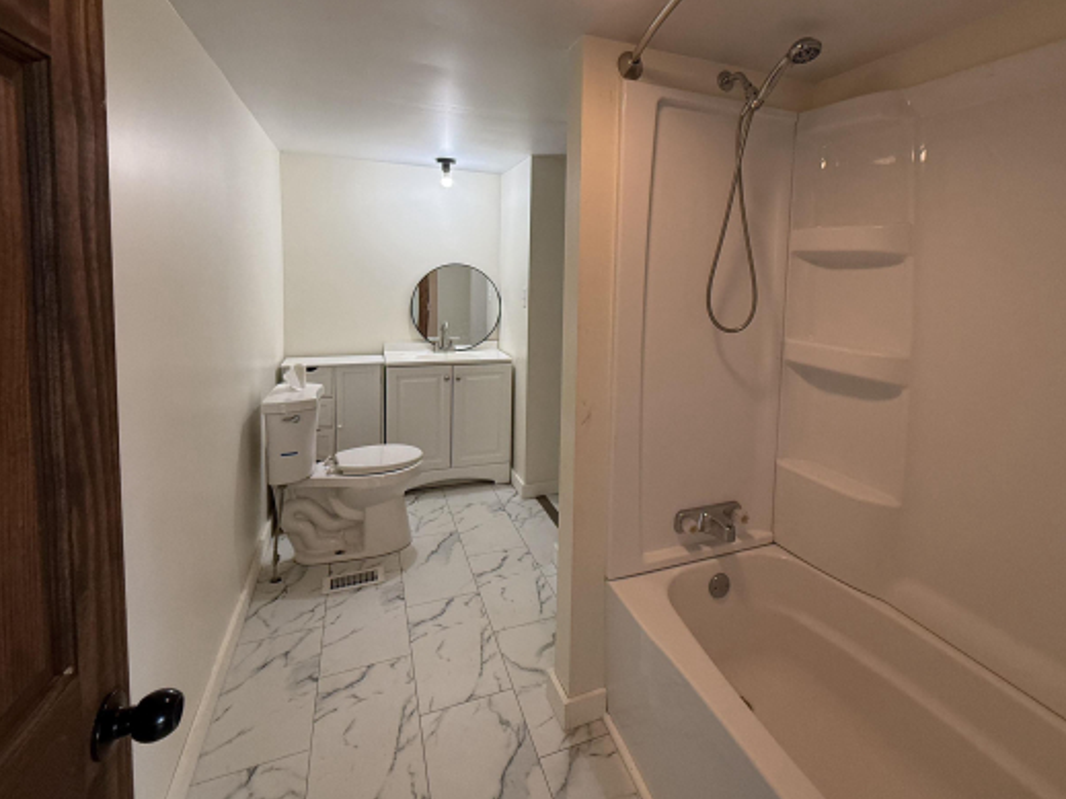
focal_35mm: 18
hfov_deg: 87.2
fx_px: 554
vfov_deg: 70.7
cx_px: 611
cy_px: 314
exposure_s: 1/120
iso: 250
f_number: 2.2
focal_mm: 2.22
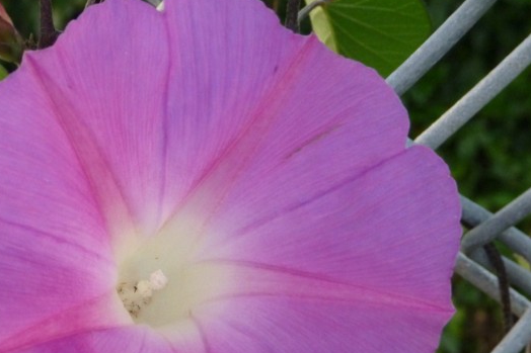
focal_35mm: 81
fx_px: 1194
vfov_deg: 16.8
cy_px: 257
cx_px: 155
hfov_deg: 24.9
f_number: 4.7
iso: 400
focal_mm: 9.1
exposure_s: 1/125
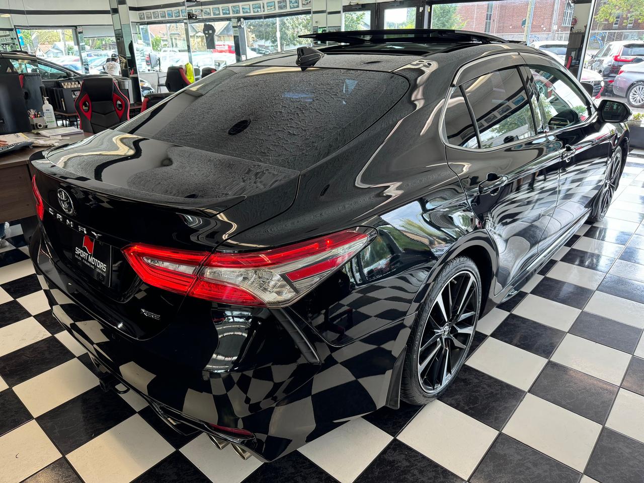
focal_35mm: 24
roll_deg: +1.3
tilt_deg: -23.3
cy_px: 242
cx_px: 322
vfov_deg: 56.8
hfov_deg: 71.6
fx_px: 446
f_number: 1.78
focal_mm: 6.76
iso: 125
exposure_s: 1/120
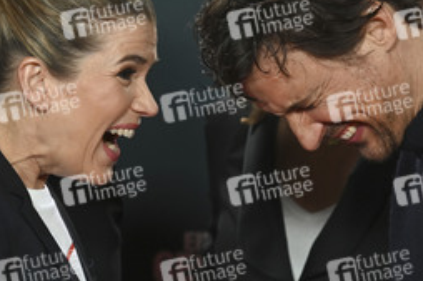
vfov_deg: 7.9
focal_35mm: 174
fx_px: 2043
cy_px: 145
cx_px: 226
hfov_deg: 11.8
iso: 1600
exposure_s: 1/350
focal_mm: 98
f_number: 5.6
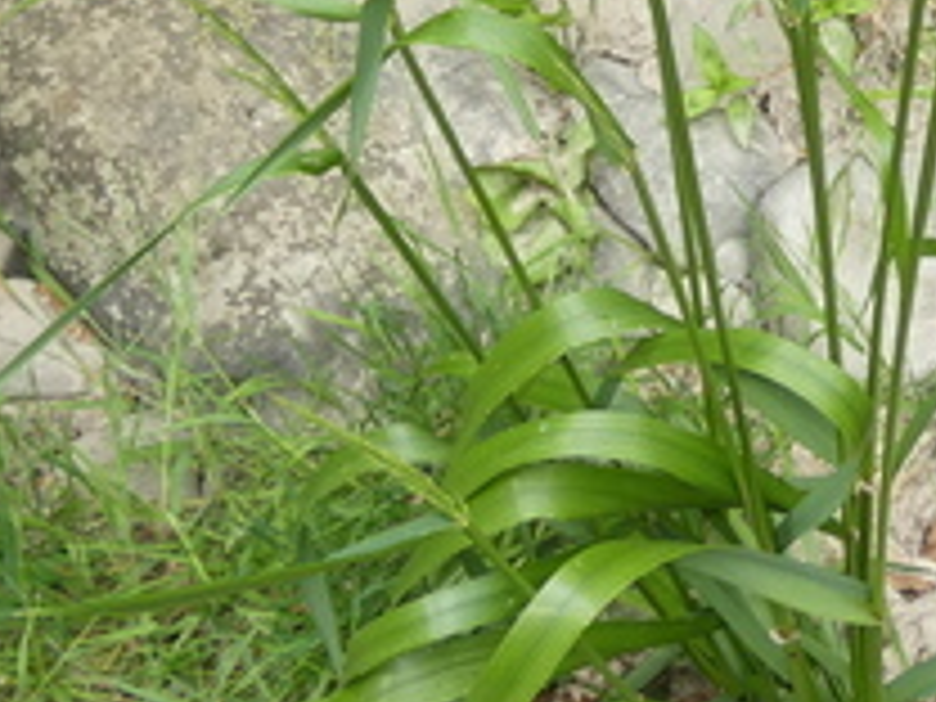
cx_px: 801
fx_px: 2082
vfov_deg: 17.1
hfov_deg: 24.8
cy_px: -374
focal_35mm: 77
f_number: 2.8
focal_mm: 3.6
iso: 80
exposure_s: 1/100
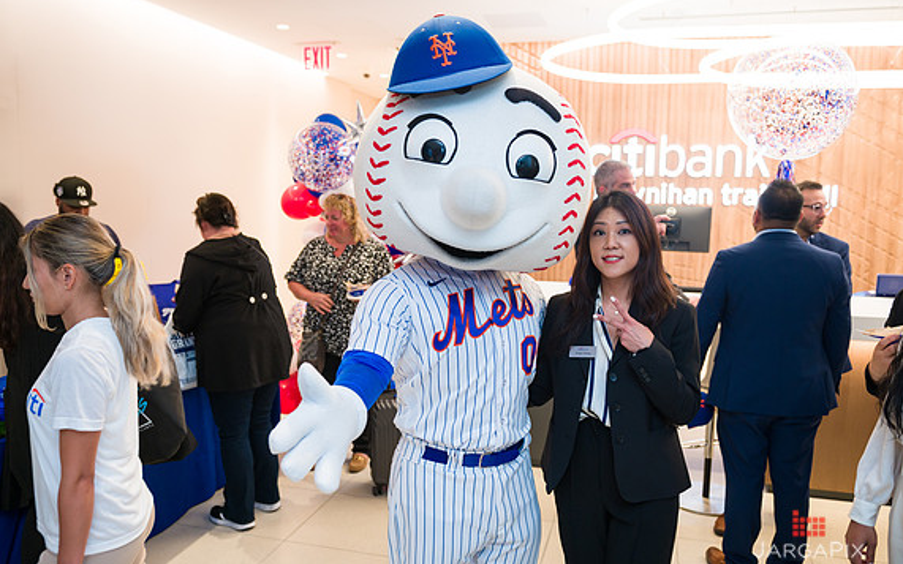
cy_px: 288
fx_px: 738
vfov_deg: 41.8
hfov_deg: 62.9
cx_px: 446
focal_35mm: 30
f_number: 4
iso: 400
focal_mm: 29
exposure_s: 1/200
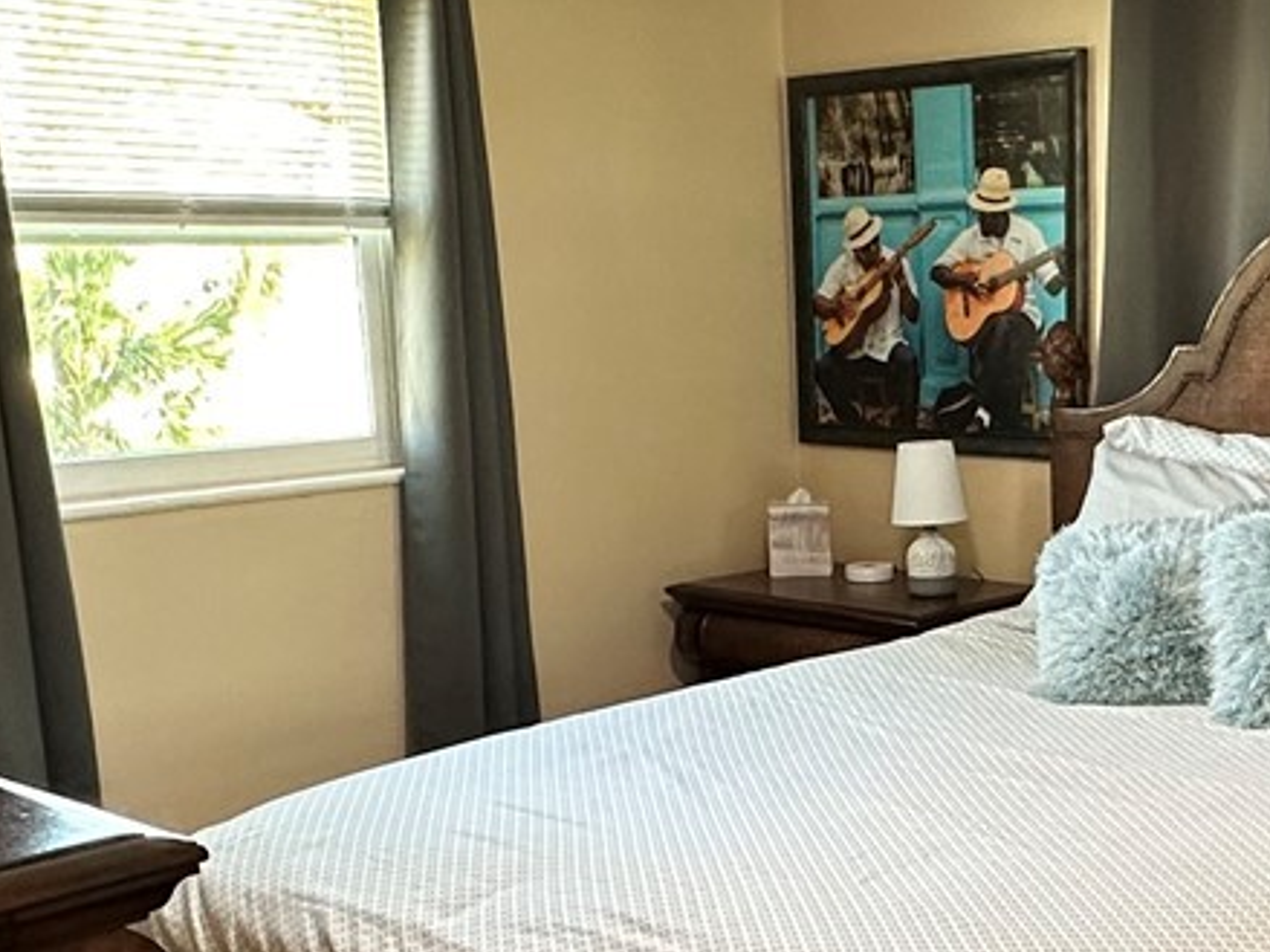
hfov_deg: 36.2
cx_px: 1030
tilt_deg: -10.7
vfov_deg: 28.4
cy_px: 611
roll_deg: +1.0
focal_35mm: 51
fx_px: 1871
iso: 250
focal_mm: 2.22
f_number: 2.2
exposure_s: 1/60
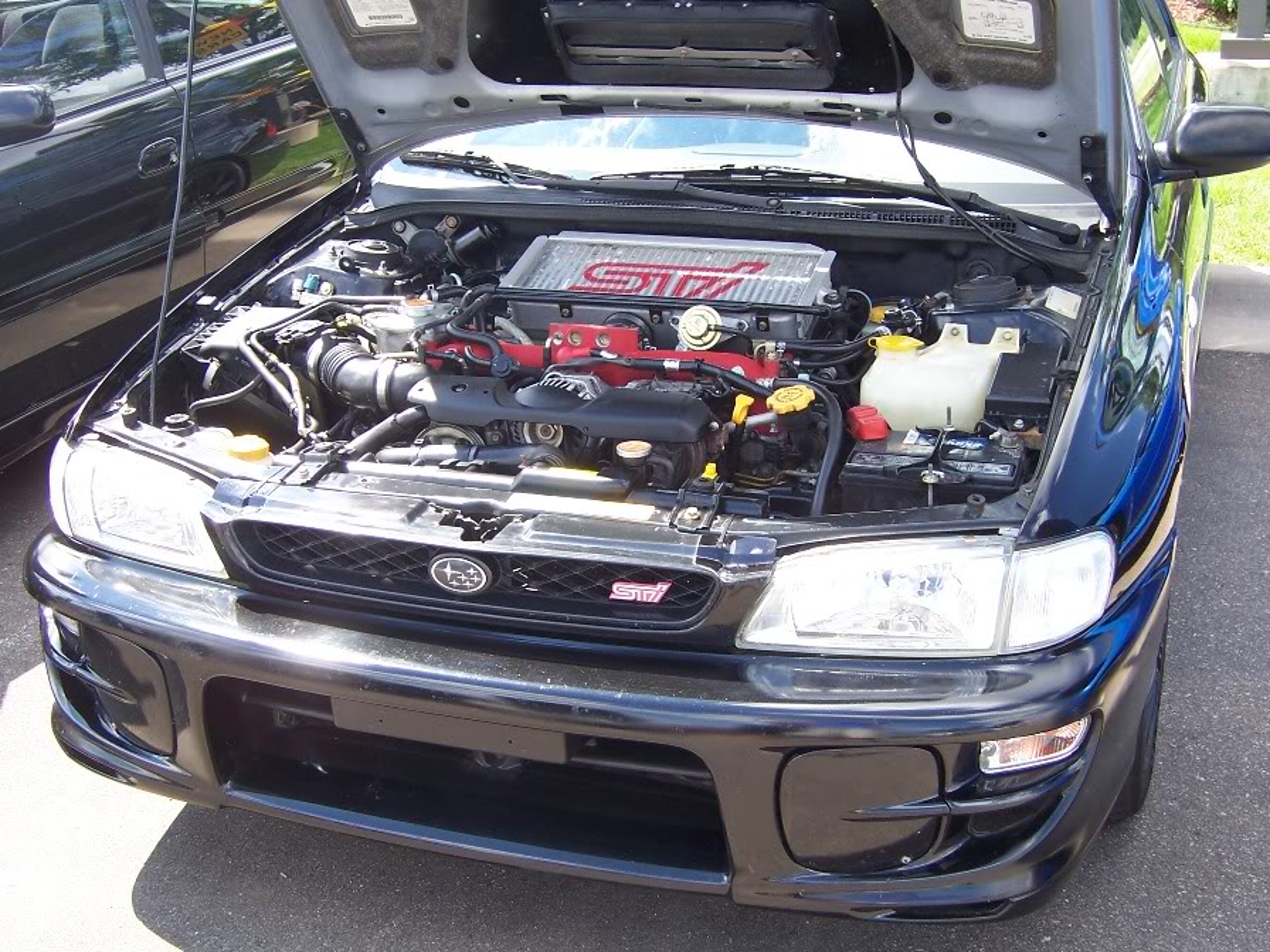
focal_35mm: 44
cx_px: 635
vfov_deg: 32.9
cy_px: 476
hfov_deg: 42.9
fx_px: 1614
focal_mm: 7.3
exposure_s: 1/125
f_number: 3.3
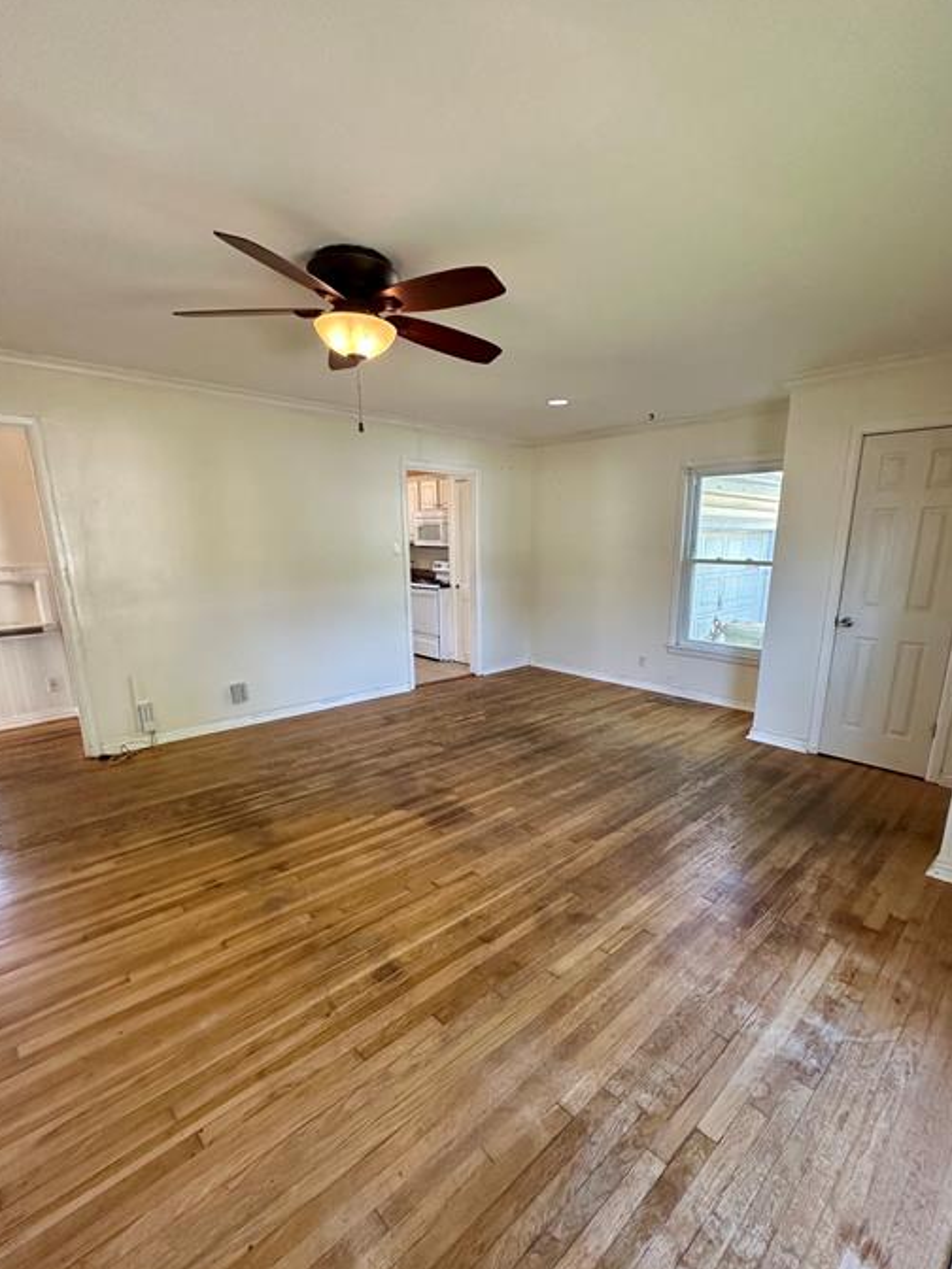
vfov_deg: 94.3
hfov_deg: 78.0
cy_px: 682
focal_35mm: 16
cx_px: 501
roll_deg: -1.5
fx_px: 587
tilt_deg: -14.4
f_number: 2.2
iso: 320
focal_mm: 2.22
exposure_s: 1/120
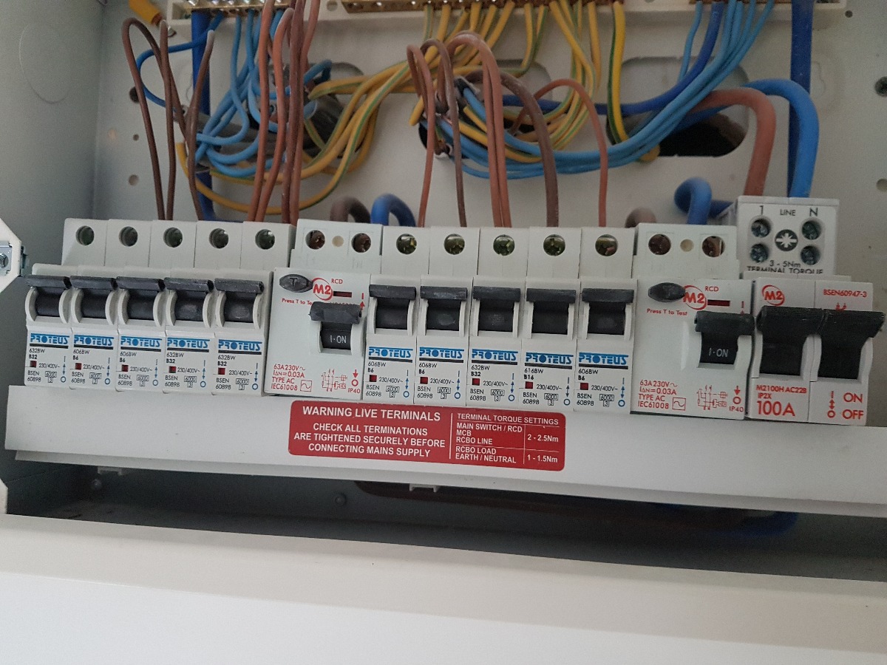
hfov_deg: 67.3
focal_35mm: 26
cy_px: 332
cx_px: 444
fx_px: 666
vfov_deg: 53.1
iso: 200
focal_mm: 4.2
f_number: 1.7
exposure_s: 1/13
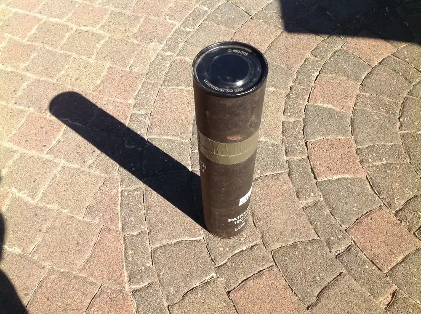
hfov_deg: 52.7
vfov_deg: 40.6
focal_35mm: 35
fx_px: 425
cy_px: 157
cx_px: 210
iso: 50
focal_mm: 4.28
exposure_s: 1/1008
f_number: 2.4
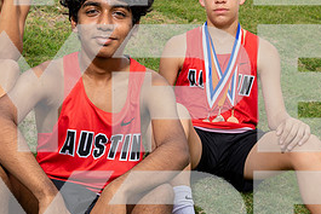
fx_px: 723
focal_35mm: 81
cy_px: 89
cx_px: 88
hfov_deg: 24.8
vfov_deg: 16.9
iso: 100
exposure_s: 1/250
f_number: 7.1
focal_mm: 37
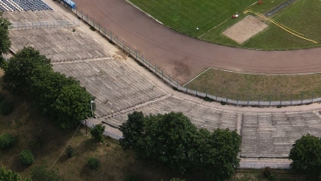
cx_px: 220
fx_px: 749
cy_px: -99
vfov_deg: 13.0
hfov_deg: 24.0
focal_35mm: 88
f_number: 2.8
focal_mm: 4.5
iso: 100
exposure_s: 1/60
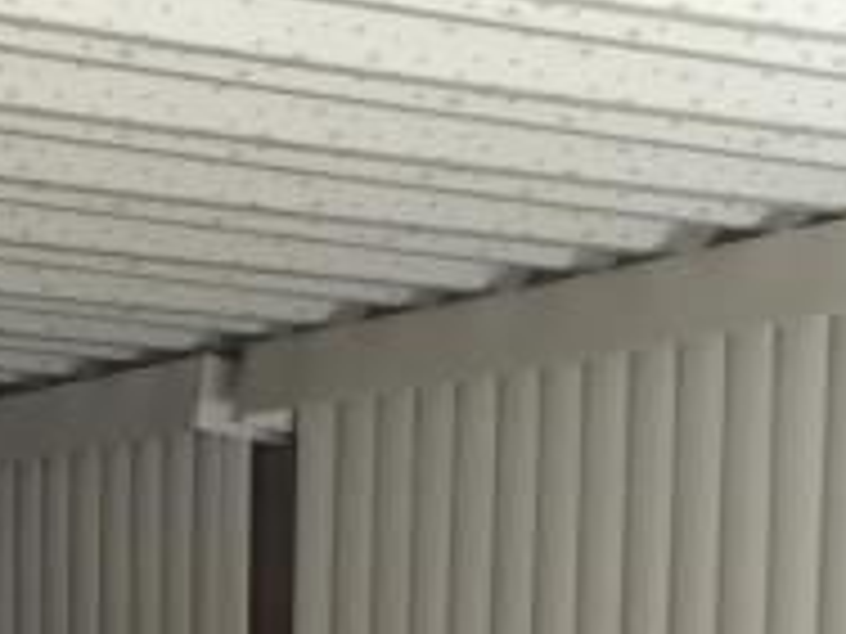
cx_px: -104
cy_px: 1358
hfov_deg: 12.3
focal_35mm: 158
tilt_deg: -7.1
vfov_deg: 8.8
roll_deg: -0.2
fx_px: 3861
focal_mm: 4.15
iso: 40
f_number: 2.2
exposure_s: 1/120
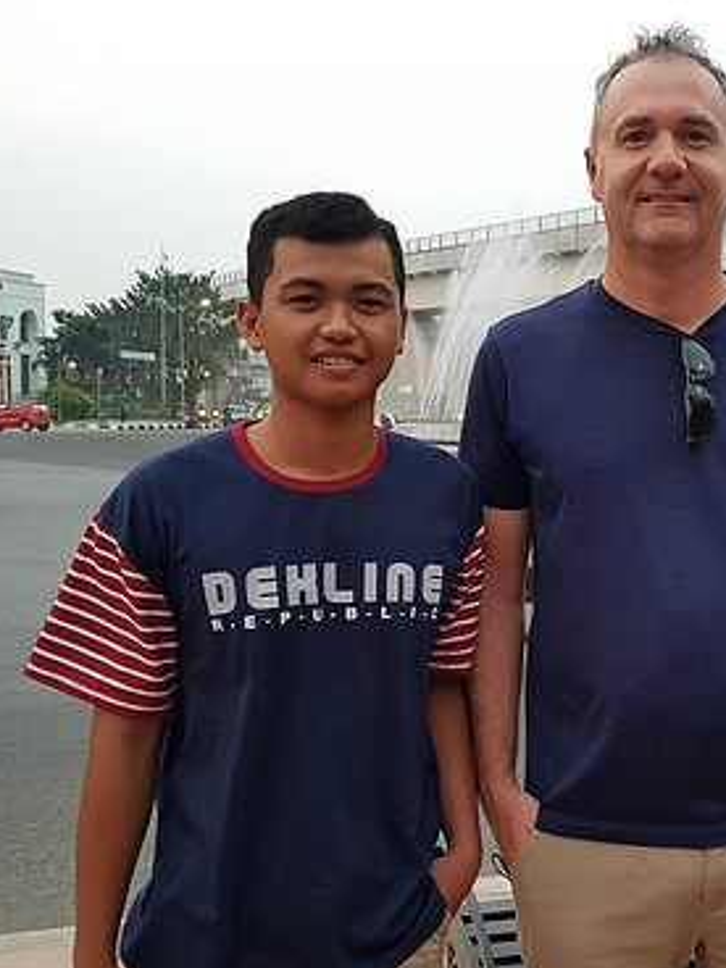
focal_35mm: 41
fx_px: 1147
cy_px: 551
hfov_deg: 33.8
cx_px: 610
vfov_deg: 45.7
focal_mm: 4.2
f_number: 1.7
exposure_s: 1/50
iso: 200
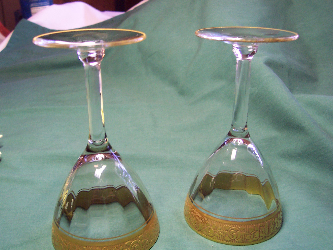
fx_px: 356
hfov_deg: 50.1
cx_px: 166
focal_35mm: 37
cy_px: 125
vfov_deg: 38.7
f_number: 2.8
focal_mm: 5.6
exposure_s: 1/30
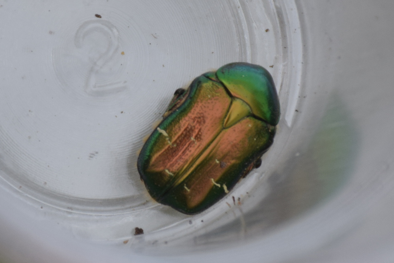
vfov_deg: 6.5
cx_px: 197
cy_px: 132
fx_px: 2298
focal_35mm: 210
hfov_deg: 9.8
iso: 400
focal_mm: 140
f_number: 5.6
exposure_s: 1/800
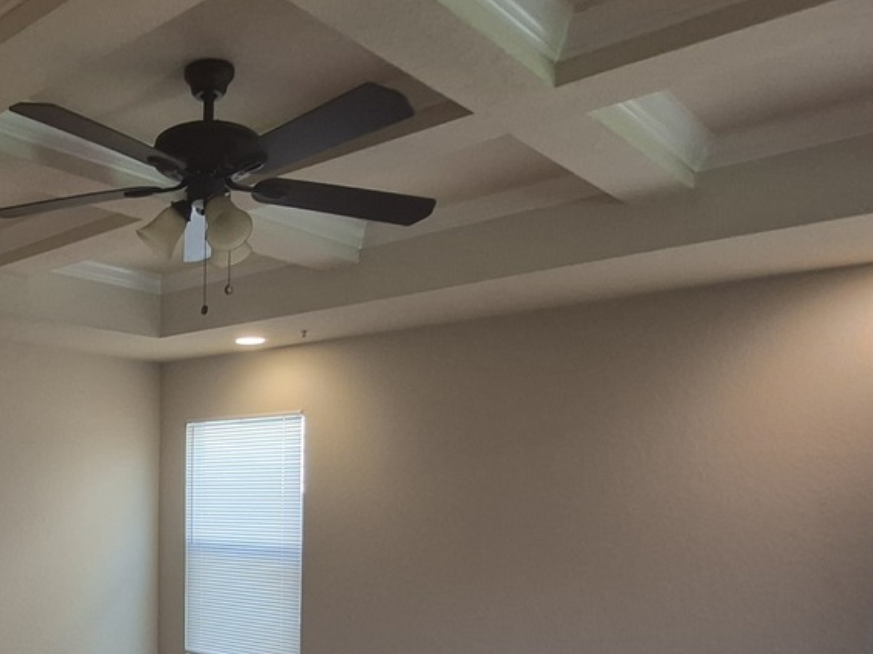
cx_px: 134
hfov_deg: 50.8
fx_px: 832
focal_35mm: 33
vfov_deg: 41.2
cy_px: 520
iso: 250
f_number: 2.2
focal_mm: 1.74
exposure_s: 1/60
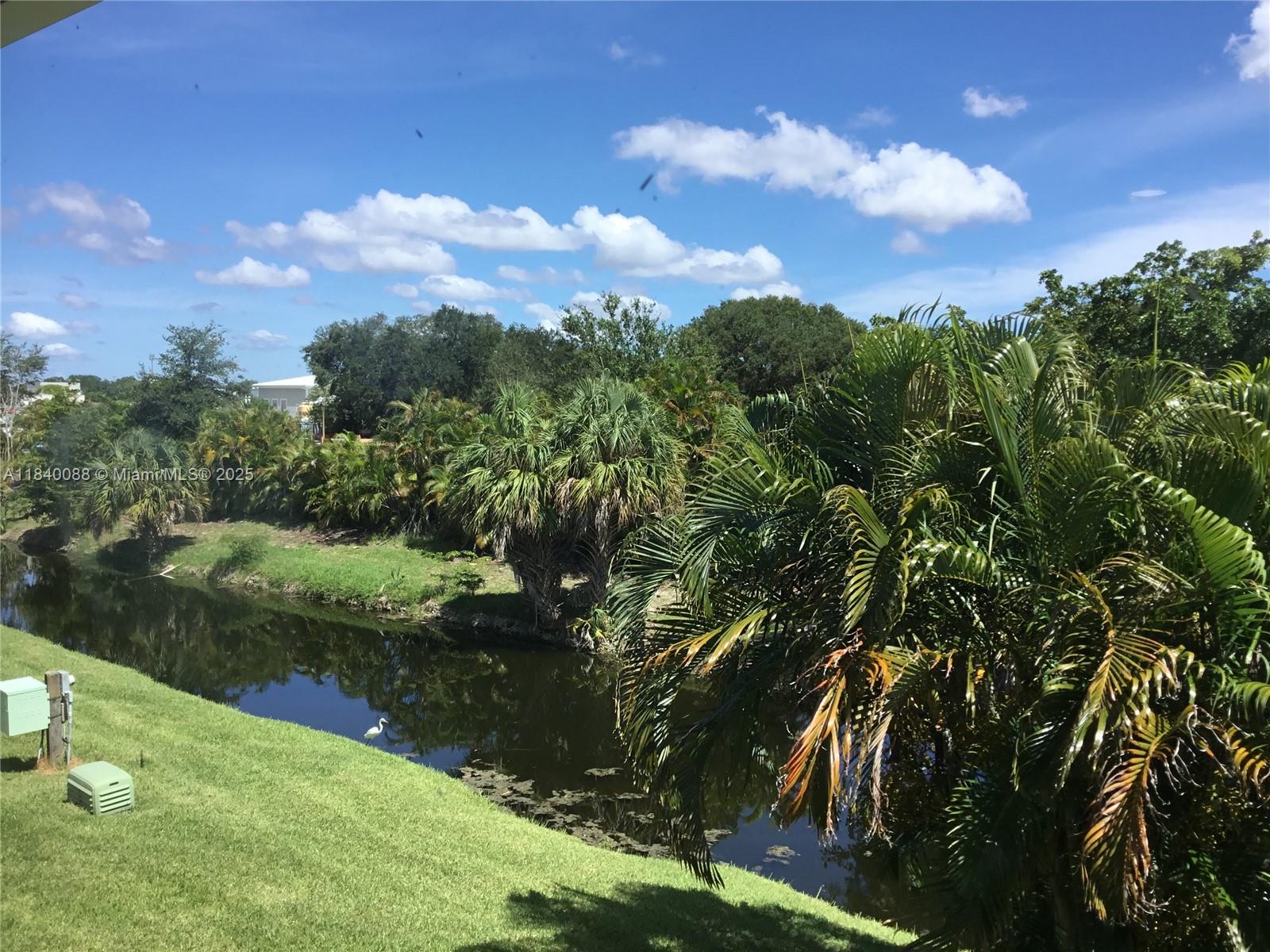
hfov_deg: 58.4
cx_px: 635
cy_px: 476
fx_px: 1137
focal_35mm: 31
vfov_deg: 45.4
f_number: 2.4
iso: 25
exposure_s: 1/959
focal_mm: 3.3
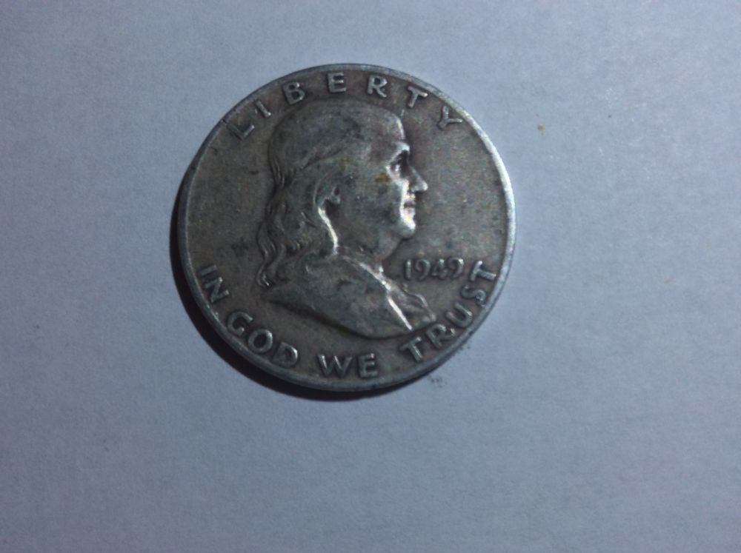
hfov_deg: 56.9
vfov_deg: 44.1
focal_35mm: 32
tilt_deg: -81.4
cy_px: 276
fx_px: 684
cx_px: 370
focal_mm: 3.3
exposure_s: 1/24
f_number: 2.4
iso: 64
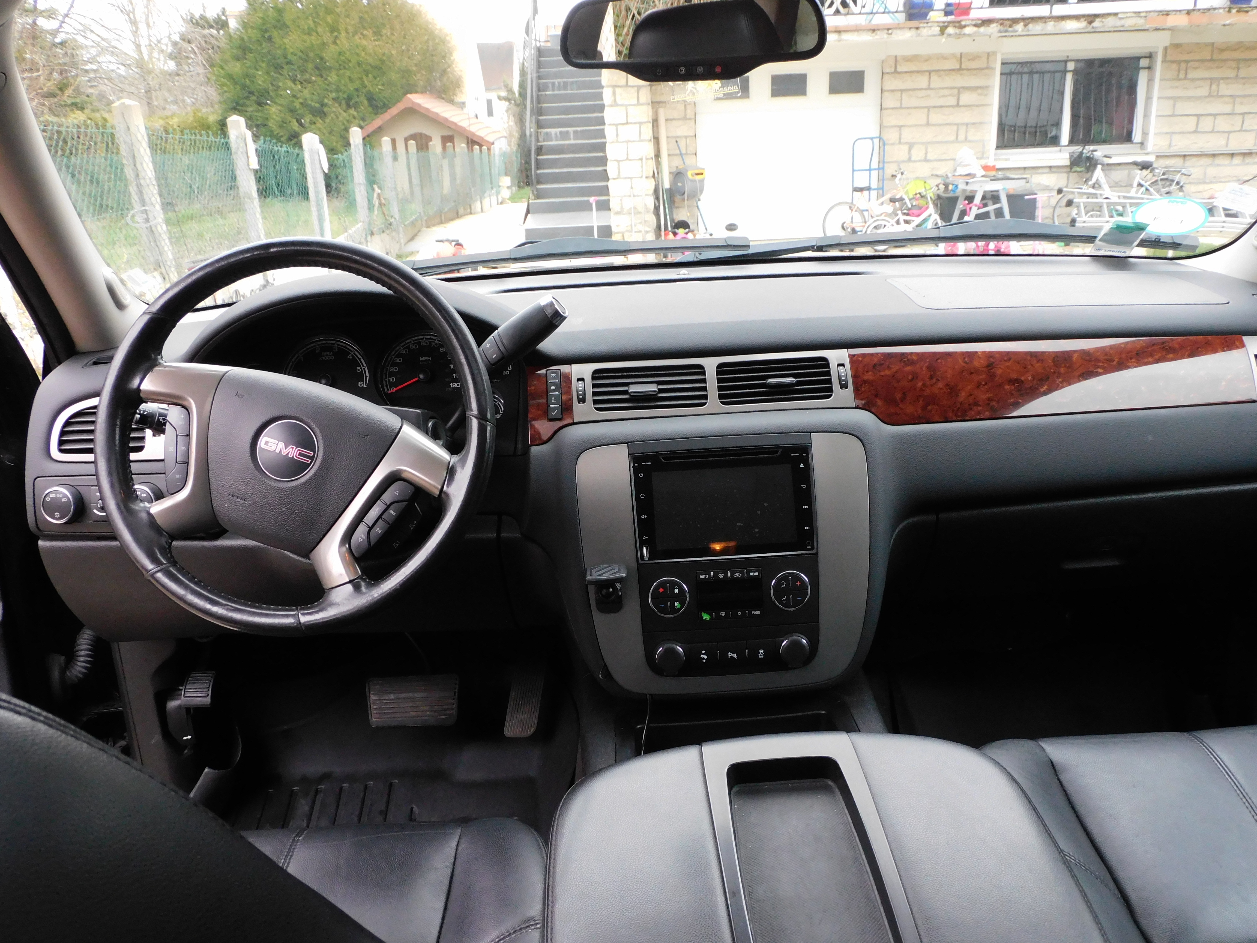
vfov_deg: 46.8
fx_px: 1089
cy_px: 472
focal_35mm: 30
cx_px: 628
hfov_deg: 60.0
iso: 400
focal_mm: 5.4
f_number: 3.5
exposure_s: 1/160
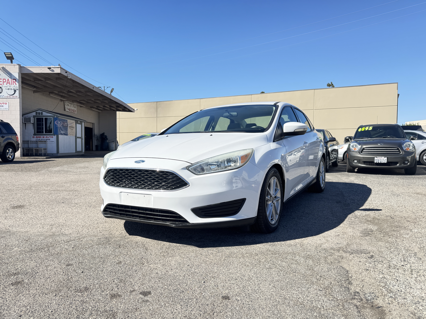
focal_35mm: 24
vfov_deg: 56.8
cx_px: 213
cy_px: 160
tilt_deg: -3.2
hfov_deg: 71.6
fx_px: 295
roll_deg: -1.0
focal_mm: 6.76
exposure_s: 1/1818
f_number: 1.78
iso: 80
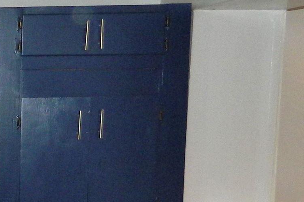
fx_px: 895
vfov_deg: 12.8
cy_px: 198
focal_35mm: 106
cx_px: -238
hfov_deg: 16.3
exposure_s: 1/30
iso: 200
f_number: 3.1
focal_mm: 4.5
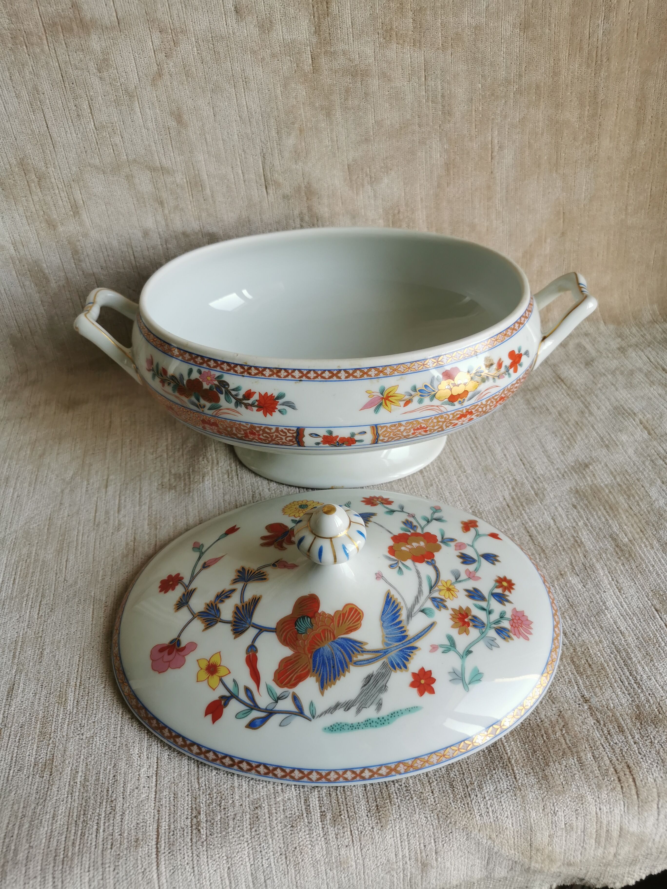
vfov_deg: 65.3
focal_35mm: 27
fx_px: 694
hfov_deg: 51.4
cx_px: 334
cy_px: 444
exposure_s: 1/100
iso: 50
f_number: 1.8
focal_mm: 5.58
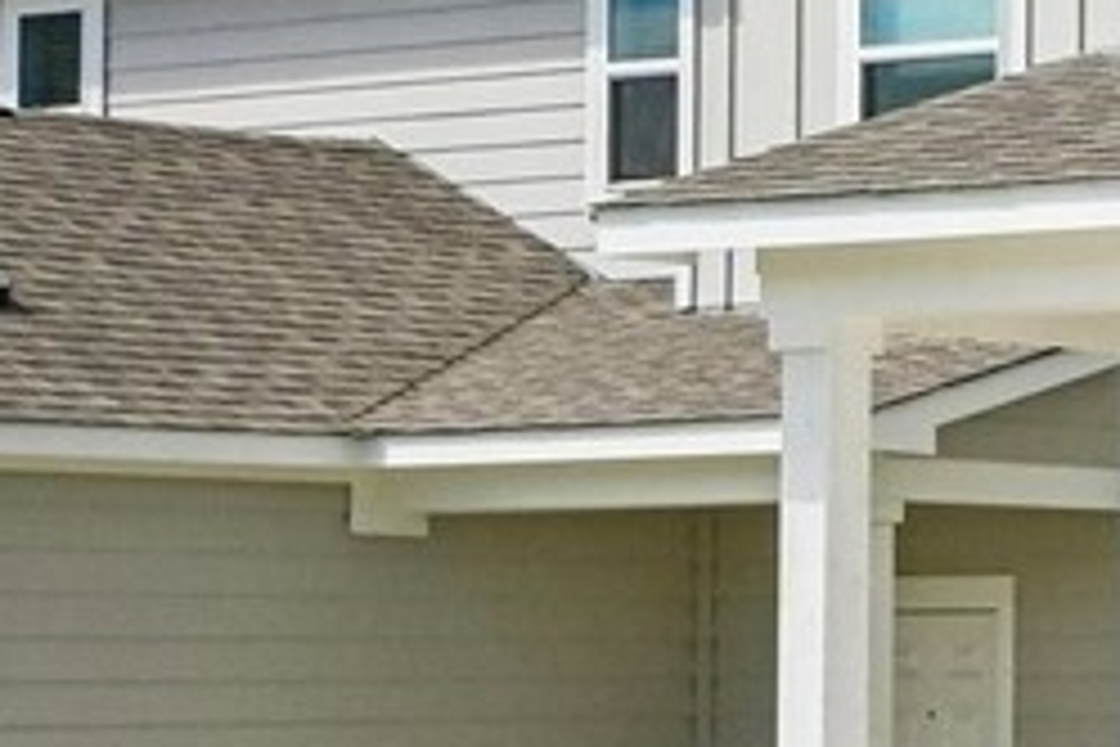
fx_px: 4884
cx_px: 2352
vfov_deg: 8.7
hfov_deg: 11.6
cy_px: -122
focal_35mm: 157
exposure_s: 1/5000
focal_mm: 24
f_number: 8
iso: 400
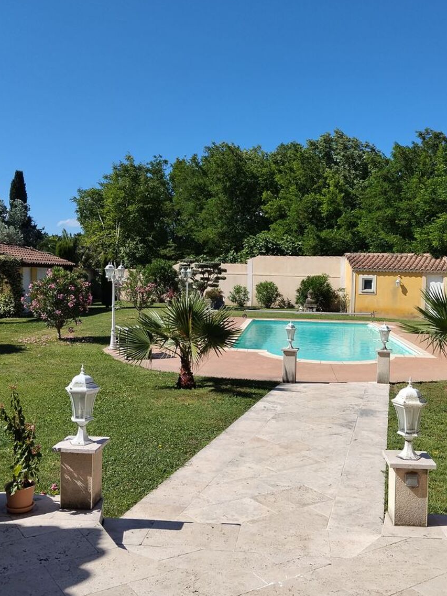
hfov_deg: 41.7
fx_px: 585
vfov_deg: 54.0
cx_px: 255
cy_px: 302
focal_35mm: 34
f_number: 1.8
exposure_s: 1/1600
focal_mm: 4.22
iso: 50
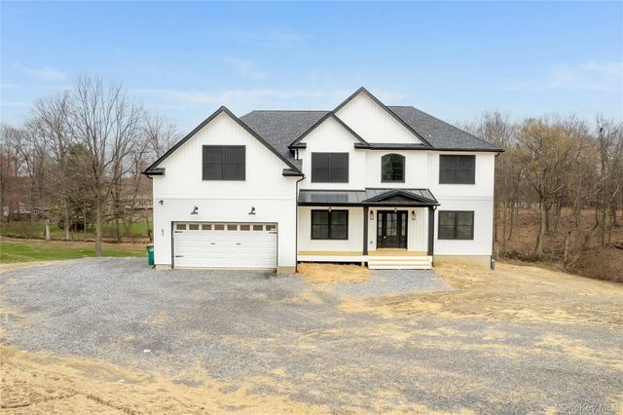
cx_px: 312
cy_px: 208
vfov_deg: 57.2
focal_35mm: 22
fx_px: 381
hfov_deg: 78.6
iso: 100
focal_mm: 8.38
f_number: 2.8
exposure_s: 1/5000
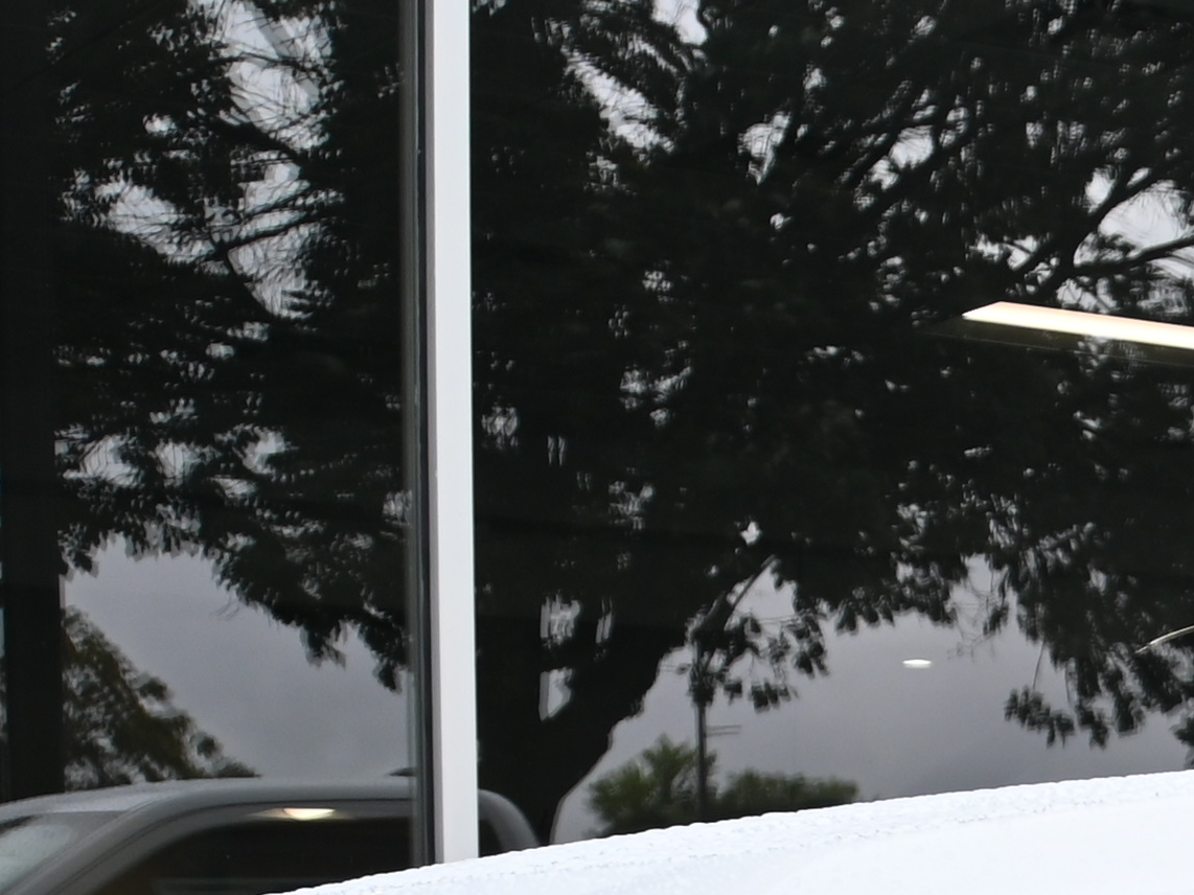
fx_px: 7398
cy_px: 1743
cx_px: 2224
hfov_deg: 8.8
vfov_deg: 6.7
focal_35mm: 215
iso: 125
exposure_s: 1/250
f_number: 5.6
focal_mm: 30.5
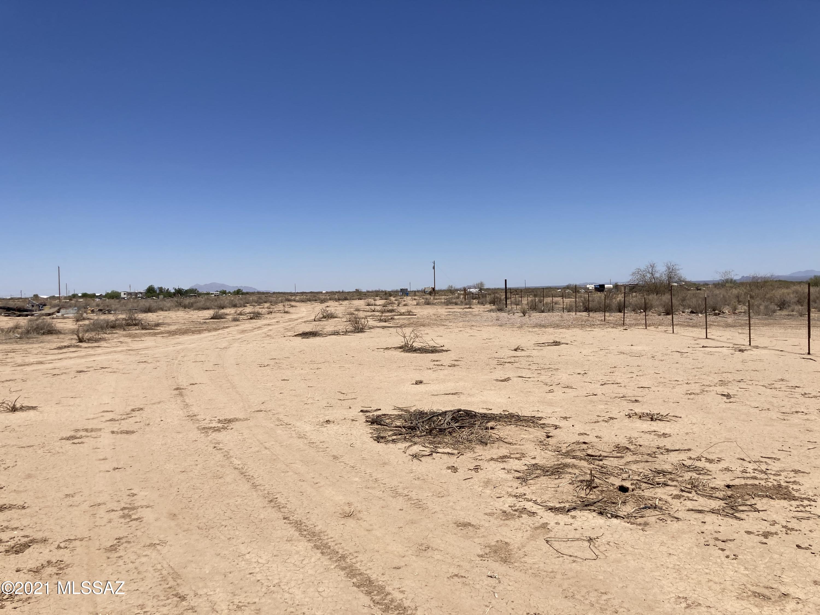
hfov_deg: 63.4
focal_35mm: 28
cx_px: 410
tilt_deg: -1.4
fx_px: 663
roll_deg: -1.8
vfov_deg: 49.7
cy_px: 308
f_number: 1.8
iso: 20
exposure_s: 1/4000
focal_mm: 3.99
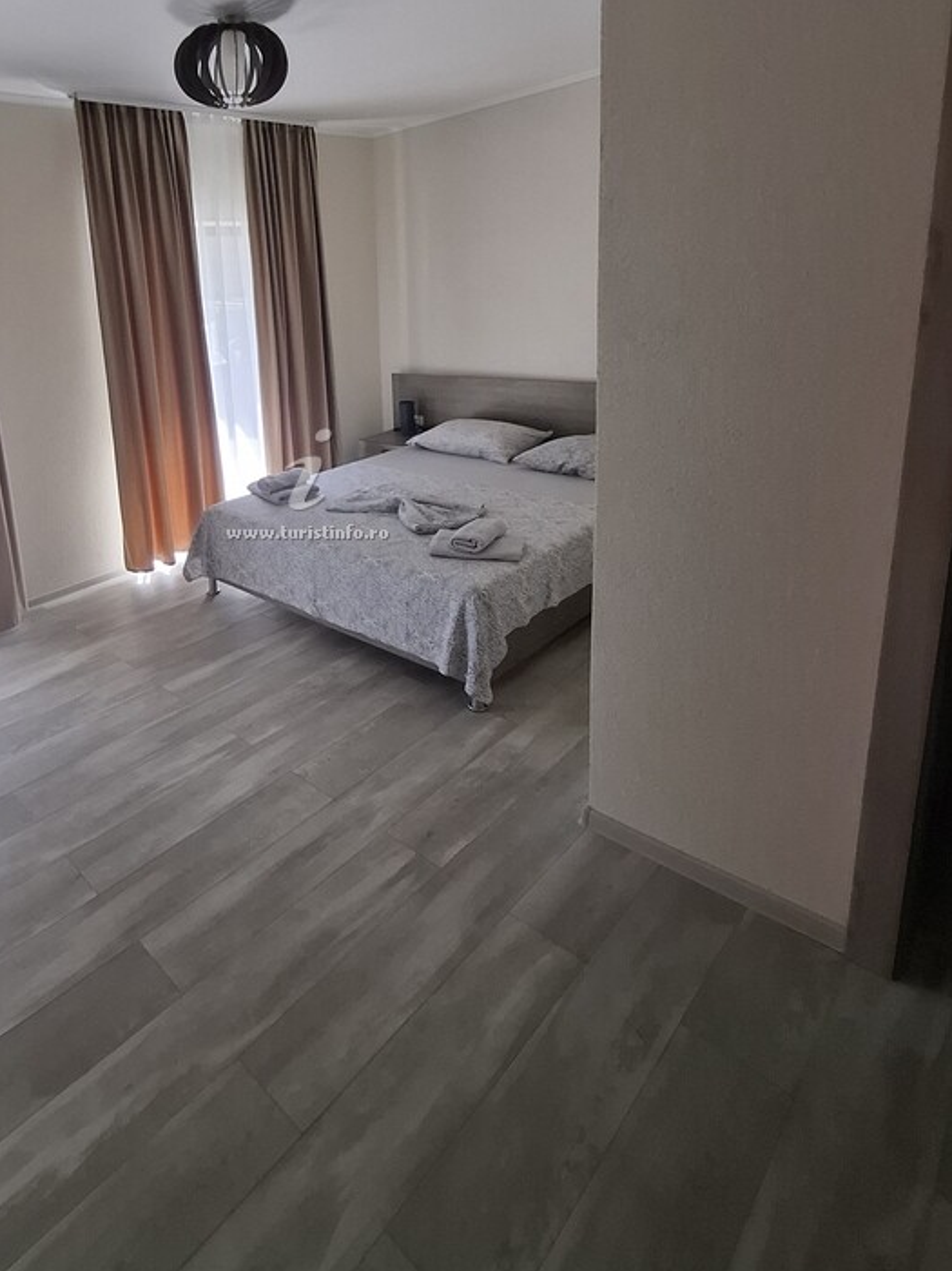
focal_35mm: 19
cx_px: 272
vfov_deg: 82.4
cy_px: 446
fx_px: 697
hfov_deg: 65.6
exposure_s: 1/50
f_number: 2.2
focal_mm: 1.74
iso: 64
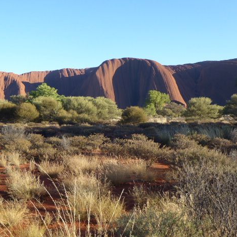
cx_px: 113
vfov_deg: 38.3
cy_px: 118
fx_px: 341
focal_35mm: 44
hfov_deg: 38.3
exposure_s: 1/250
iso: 80
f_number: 3.7
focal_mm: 6.3
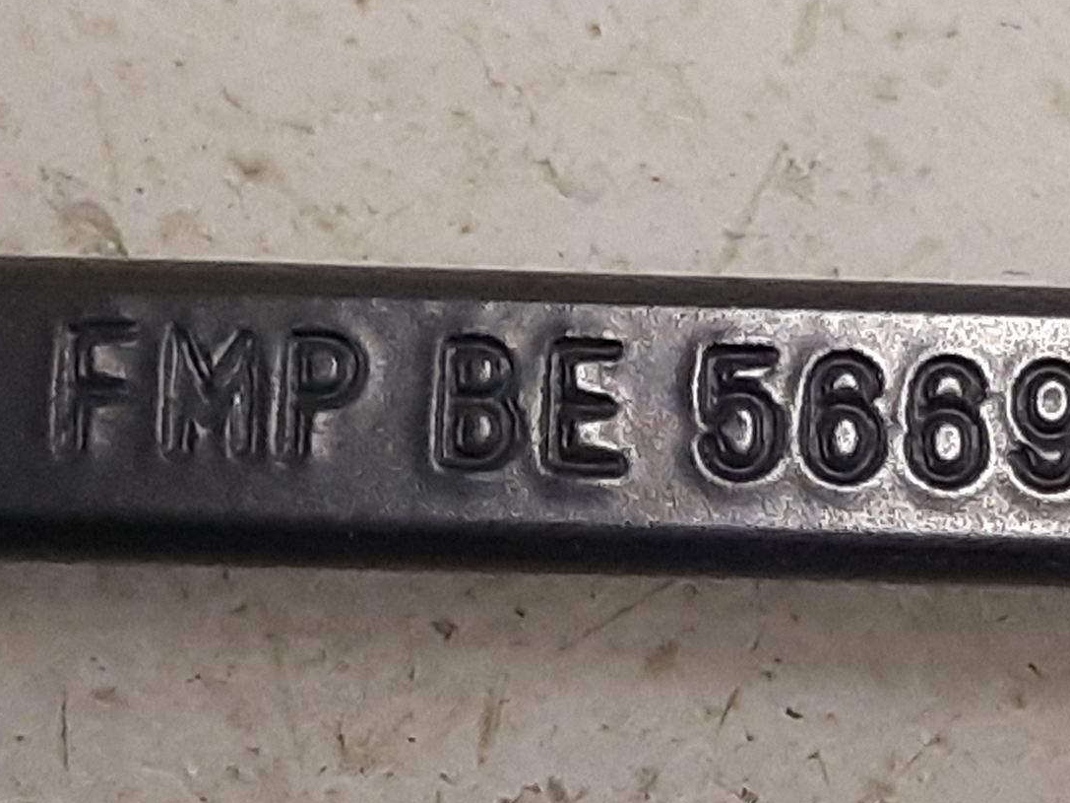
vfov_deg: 29.6
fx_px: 1514
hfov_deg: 37.0
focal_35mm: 49
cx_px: 917
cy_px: 443
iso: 250
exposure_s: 1/50
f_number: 1.7
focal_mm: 3.93
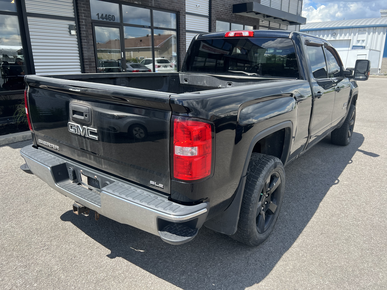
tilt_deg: -16.1
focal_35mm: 26
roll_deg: +0.9
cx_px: 194
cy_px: 145
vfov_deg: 53.1
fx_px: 291
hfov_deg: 67.3
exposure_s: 1/1553
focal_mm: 5.7
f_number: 1.5
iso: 50
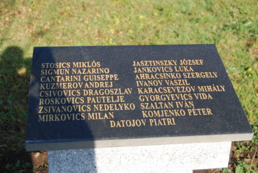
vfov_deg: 23.9
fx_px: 409
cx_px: 129
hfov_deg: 35.0
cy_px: 86
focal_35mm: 57
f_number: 6.3
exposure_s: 1/160
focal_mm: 38
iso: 100
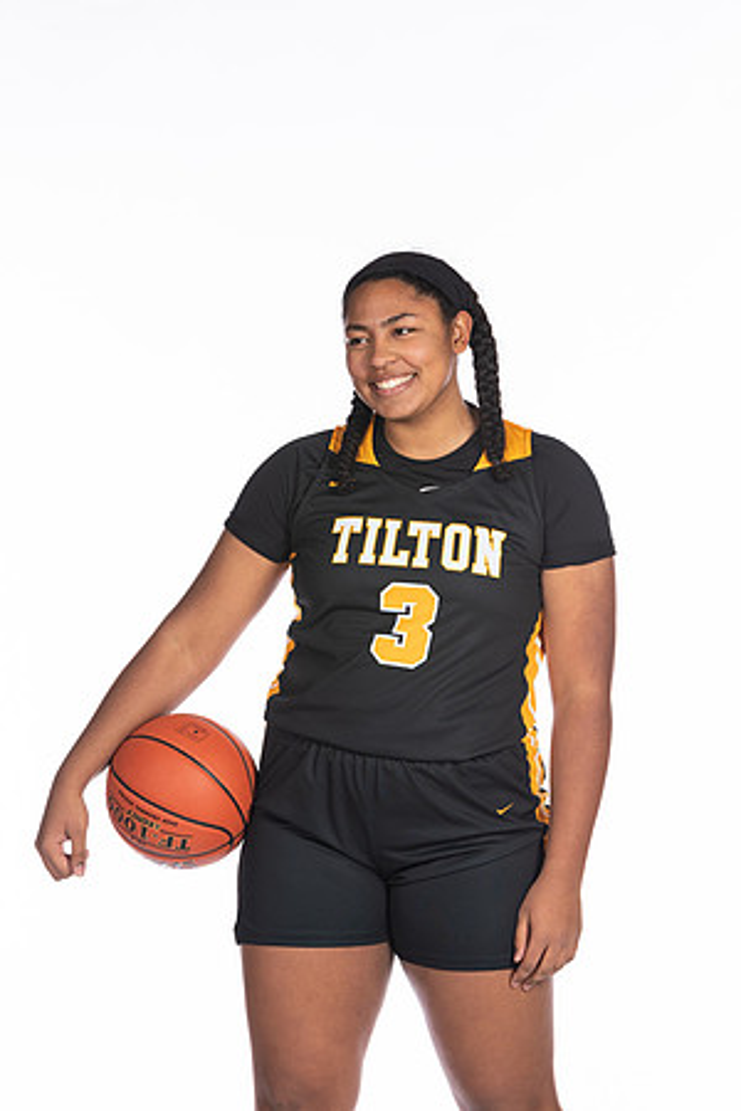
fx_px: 5372
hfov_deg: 7.9
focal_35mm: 174
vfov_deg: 11.8
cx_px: 370
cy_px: 556
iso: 100
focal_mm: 116
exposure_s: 1/100
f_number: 5
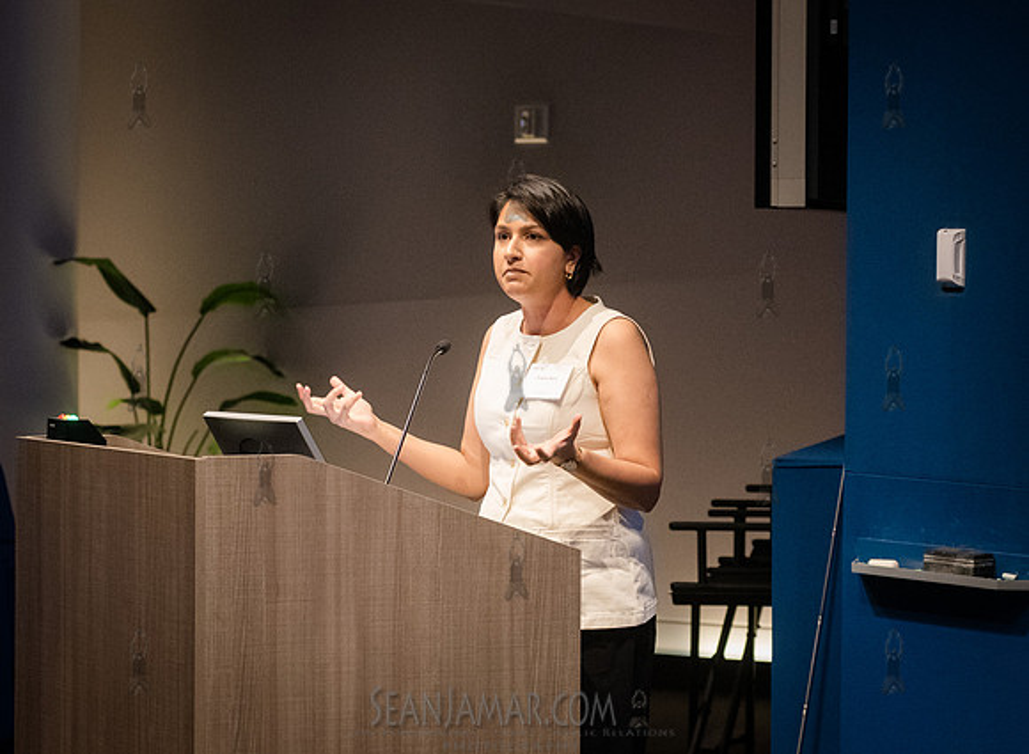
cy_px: 377
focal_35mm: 116
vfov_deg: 12.6
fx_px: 3424
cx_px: 514
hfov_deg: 17.1
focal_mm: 80
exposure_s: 1/250
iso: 6400
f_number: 4.5
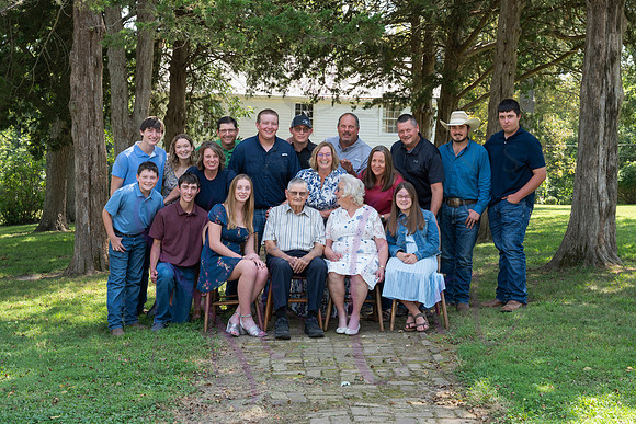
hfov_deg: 40.3
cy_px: 212
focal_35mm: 49
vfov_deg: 27.5
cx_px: 318
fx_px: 866
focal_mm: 49
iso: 400
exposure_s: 1/125
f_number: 8
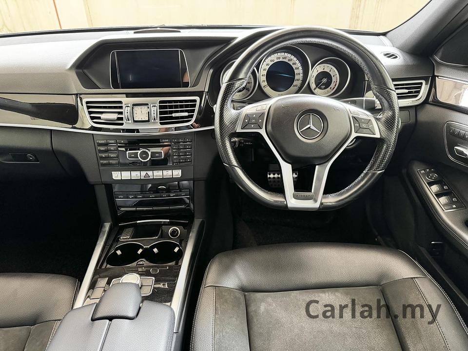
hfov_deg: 71.6
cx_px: 234
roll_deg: +1.8
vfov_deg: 56.8
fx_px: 324
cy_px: 176
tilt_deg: -31.2
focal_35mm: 24
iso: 800
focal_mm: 6.76
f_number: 1.78
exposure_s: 1/41
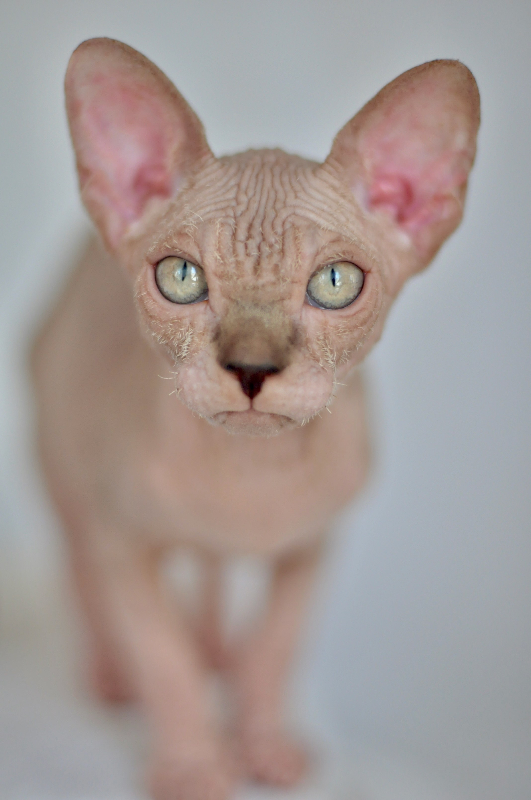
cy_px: 400
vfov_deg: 27.0
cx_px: 266
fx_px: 1664
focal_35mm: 75
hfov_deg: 18.1
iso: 800
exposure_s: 1/1250
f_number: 1.4
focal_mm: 50
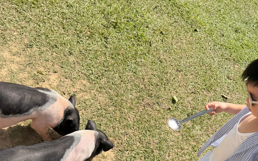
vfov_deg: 32.1
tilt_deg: -54.5
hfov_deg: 51.5
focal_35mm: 38
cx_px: 131
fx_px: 267
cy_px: 143
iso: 80
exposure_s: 1/3953
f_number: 1.78
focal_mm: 6.76
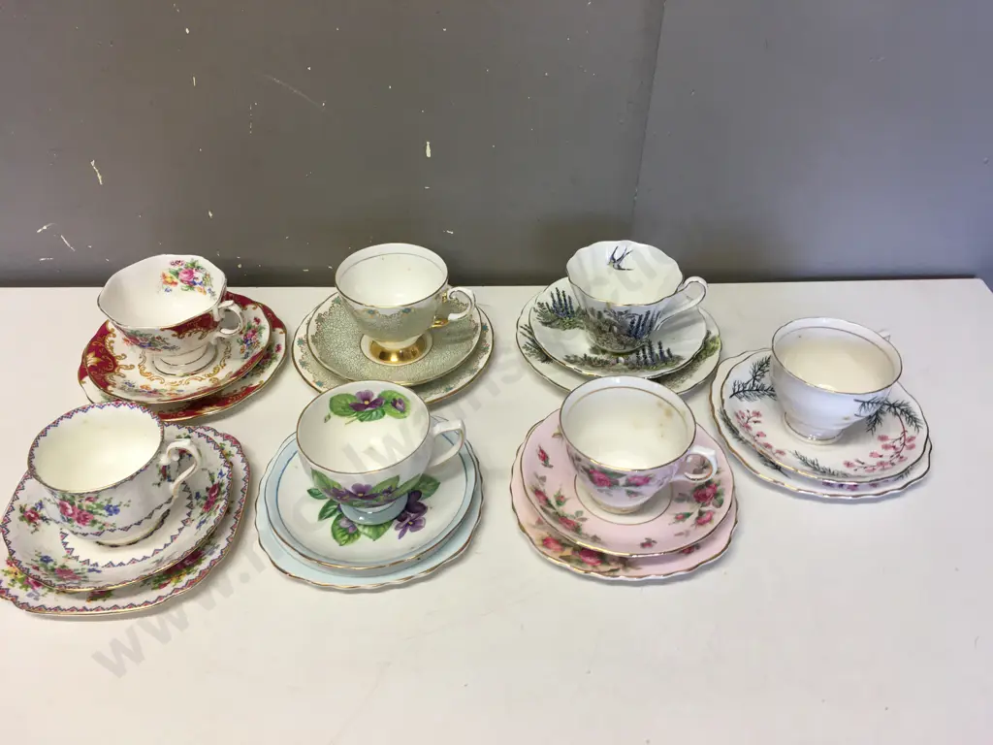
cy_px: 372
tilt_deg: -40.1
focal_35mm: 29
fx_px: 832
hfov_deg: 61.7
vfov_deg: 48.2
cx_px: 496
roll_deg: +0.0
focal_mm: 4.15
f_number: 2.2
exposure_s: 1/33
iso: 32
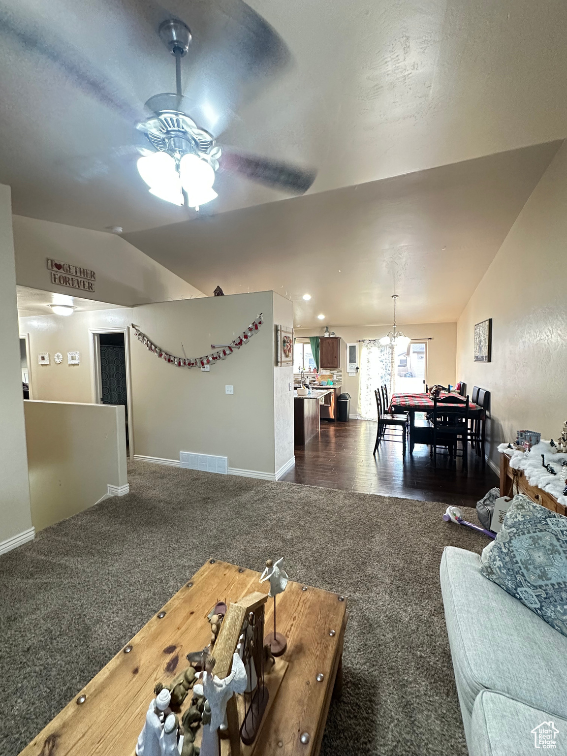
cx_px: 284
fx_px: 306
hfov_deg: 85.7
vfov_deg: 102.1
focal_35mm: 14
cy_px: 378
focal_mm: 2.22
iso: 640
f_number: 2.2
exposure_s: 1/60
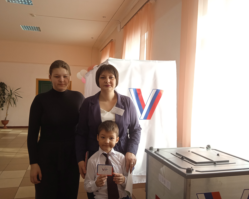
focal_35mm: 30
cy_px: 100
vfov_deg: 48.5
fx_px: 221
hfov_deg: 58.8
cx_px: 120
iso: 182
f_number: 2.2
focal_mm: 3.43
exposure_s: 1/100
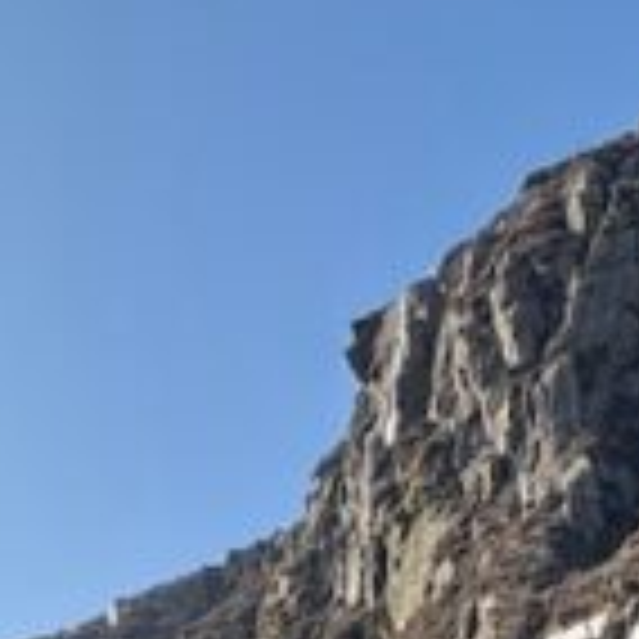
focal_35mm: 89
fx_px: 1859
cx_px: 495
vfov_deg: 12.7
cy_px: 1701
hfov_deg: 19.3
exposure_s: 1/354
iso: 40
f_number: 2.2
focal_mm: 2.22
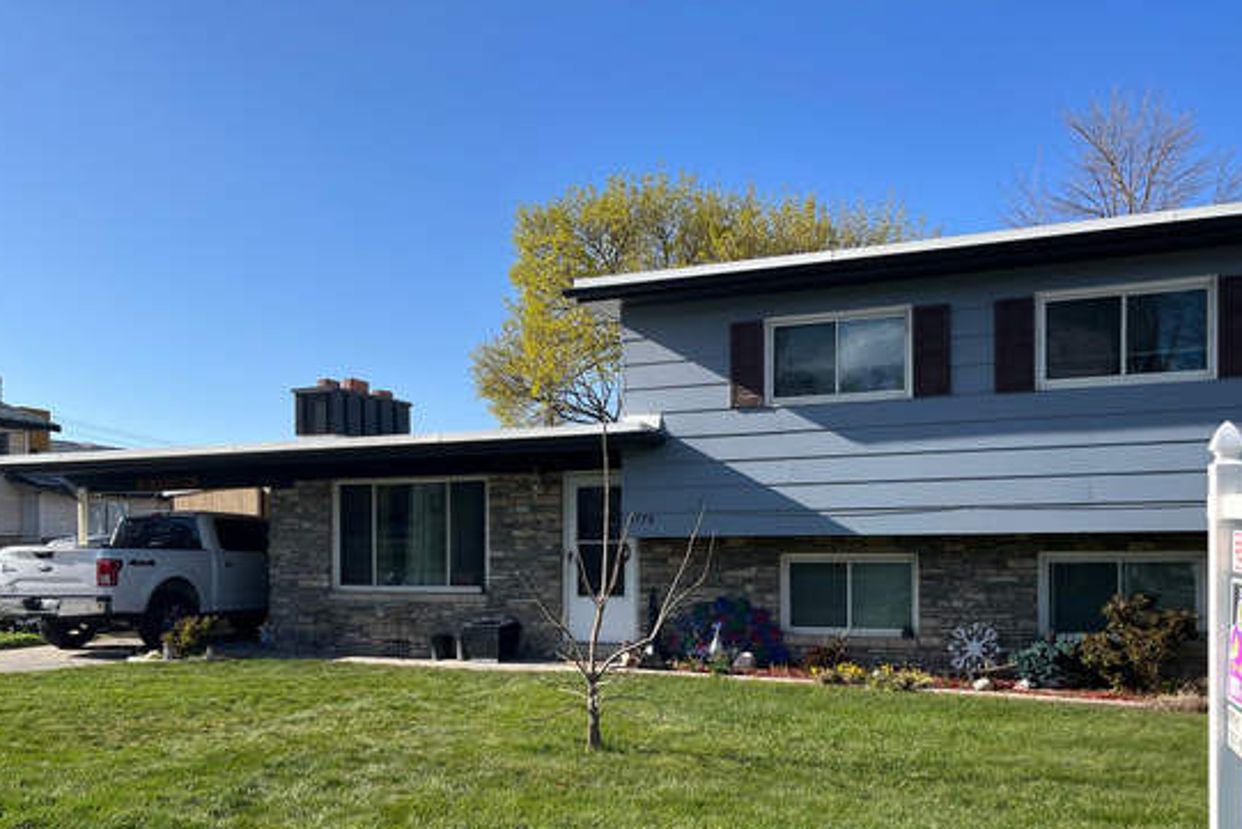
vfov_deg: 40.7
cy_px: 549
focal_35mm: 32
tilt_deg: -0.5
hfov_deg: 58.7
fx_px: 1104
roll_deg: +0.7
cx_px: 629
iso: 50
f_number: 1.6
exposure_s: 1/2309
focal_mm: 5.1
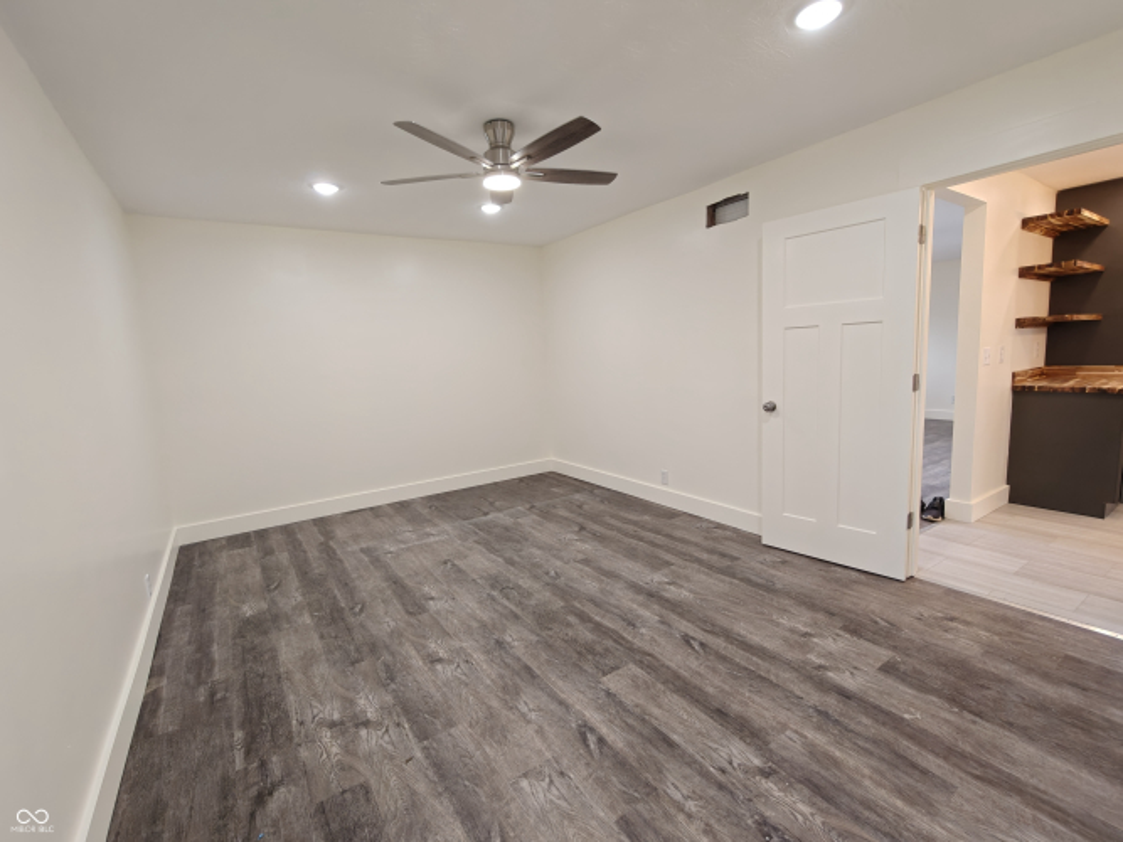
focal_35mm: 15
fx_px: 487
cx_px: 562
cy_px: 421
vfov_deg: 81.7
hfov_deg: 98.2
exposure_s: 1/120
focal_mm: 2.3
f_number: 2
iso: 640
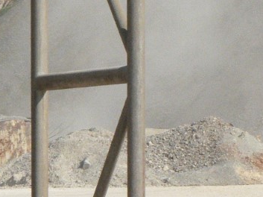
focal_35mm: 427
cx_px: 359
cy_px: 119
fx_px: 3241
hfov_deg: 4.6
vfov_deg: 3.5
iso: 400
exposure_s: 1/1300
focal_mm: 24.6
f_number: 8
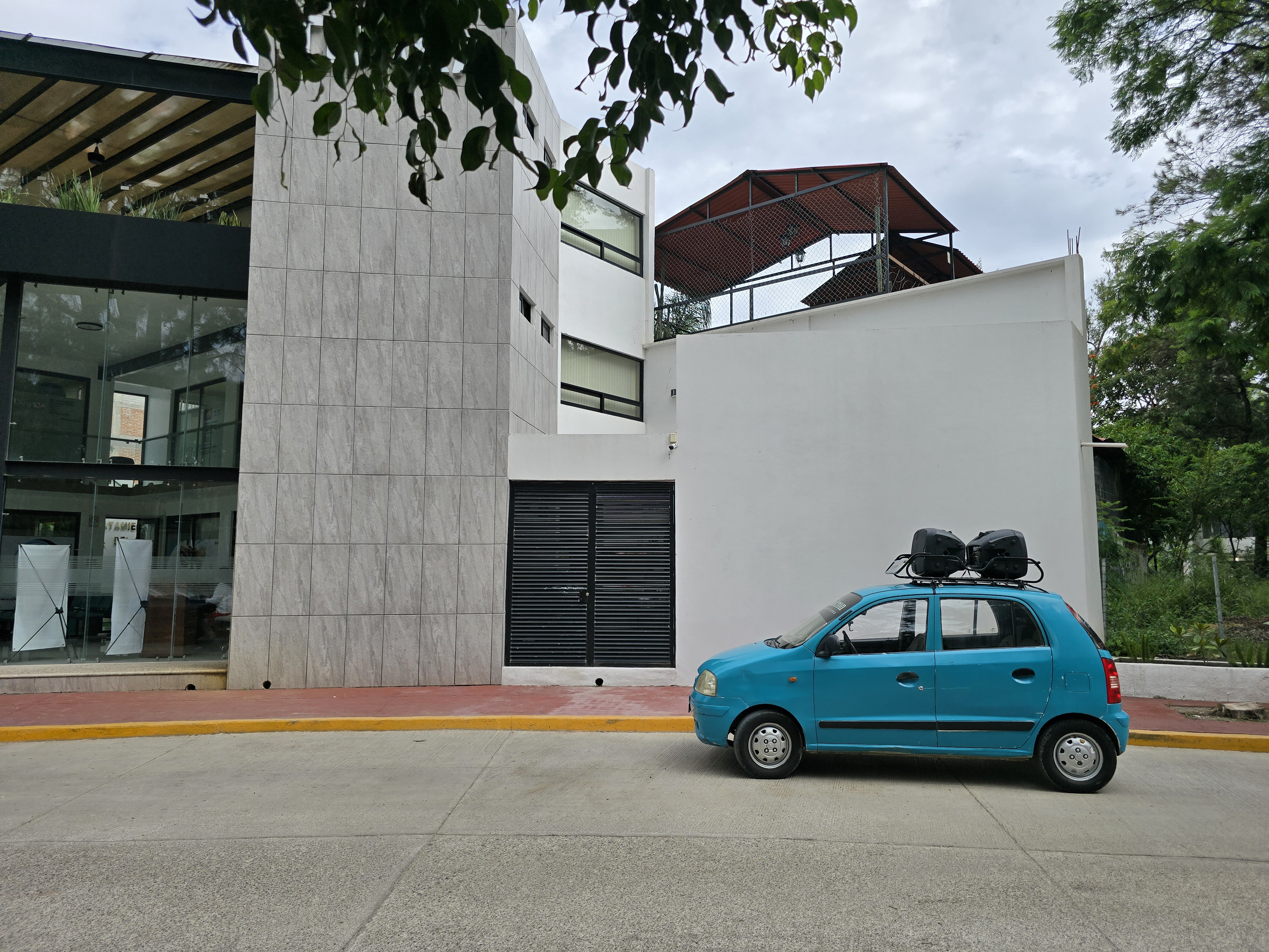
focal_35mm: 23
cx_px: 634
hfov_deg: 73.9
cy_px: 476
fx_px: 843
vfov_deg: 58.9
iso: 12
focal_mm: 6.3
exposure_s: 1/775
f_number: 1.7
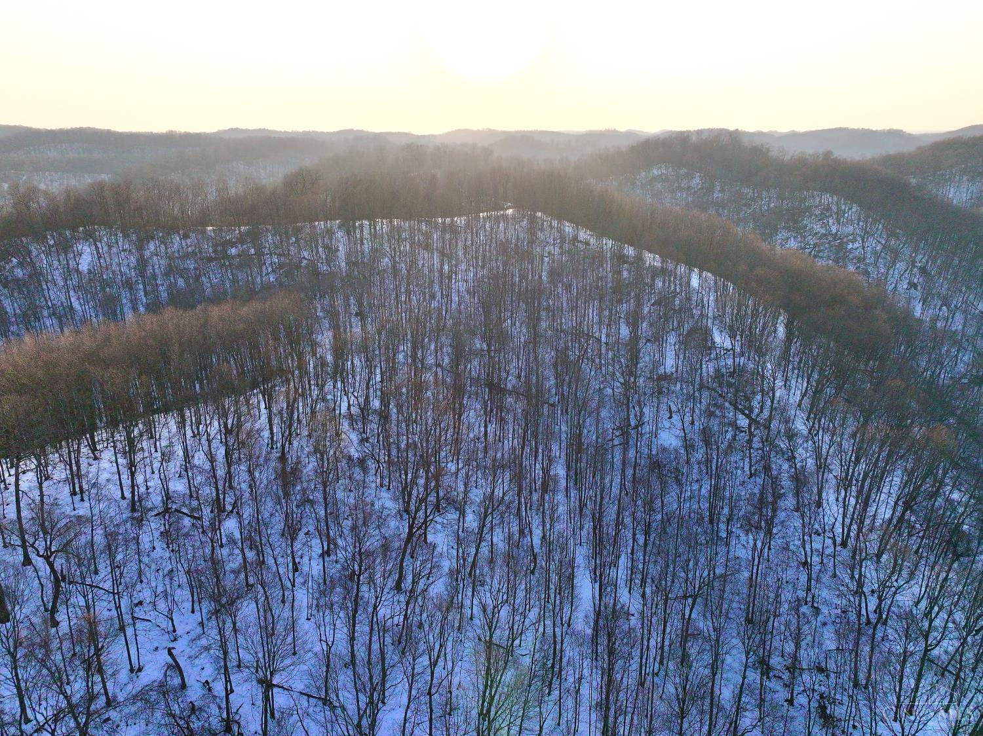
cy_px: 368
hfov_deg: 71.6
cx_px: 492
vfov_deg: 56.8
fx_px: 681
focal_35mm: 24
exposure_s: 1/240
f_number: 2.8
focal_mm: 12.29
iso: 380
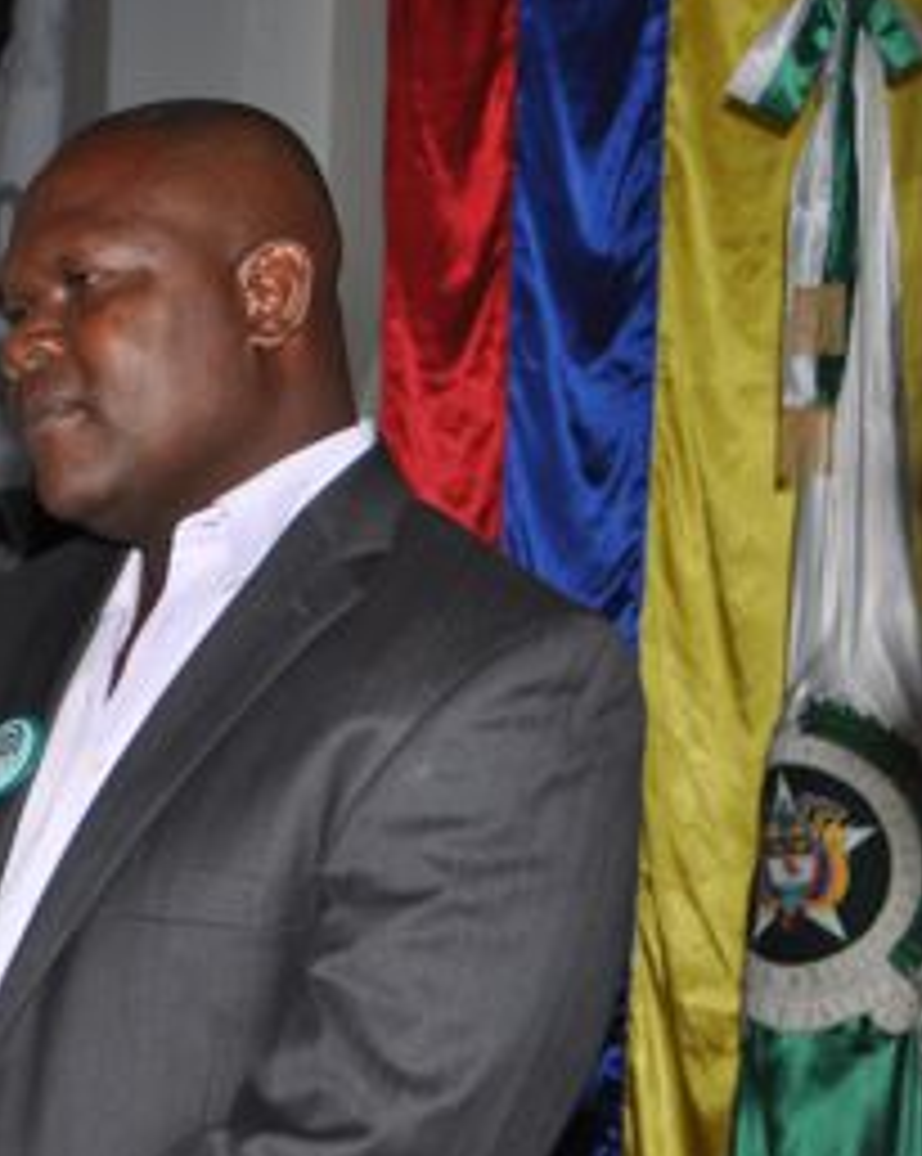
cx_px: -108
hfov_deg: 19.7
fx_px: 2526
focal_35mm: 74
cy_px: 634
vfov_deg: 25.8
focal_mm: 27
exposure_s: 1/60
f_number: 4
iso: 200
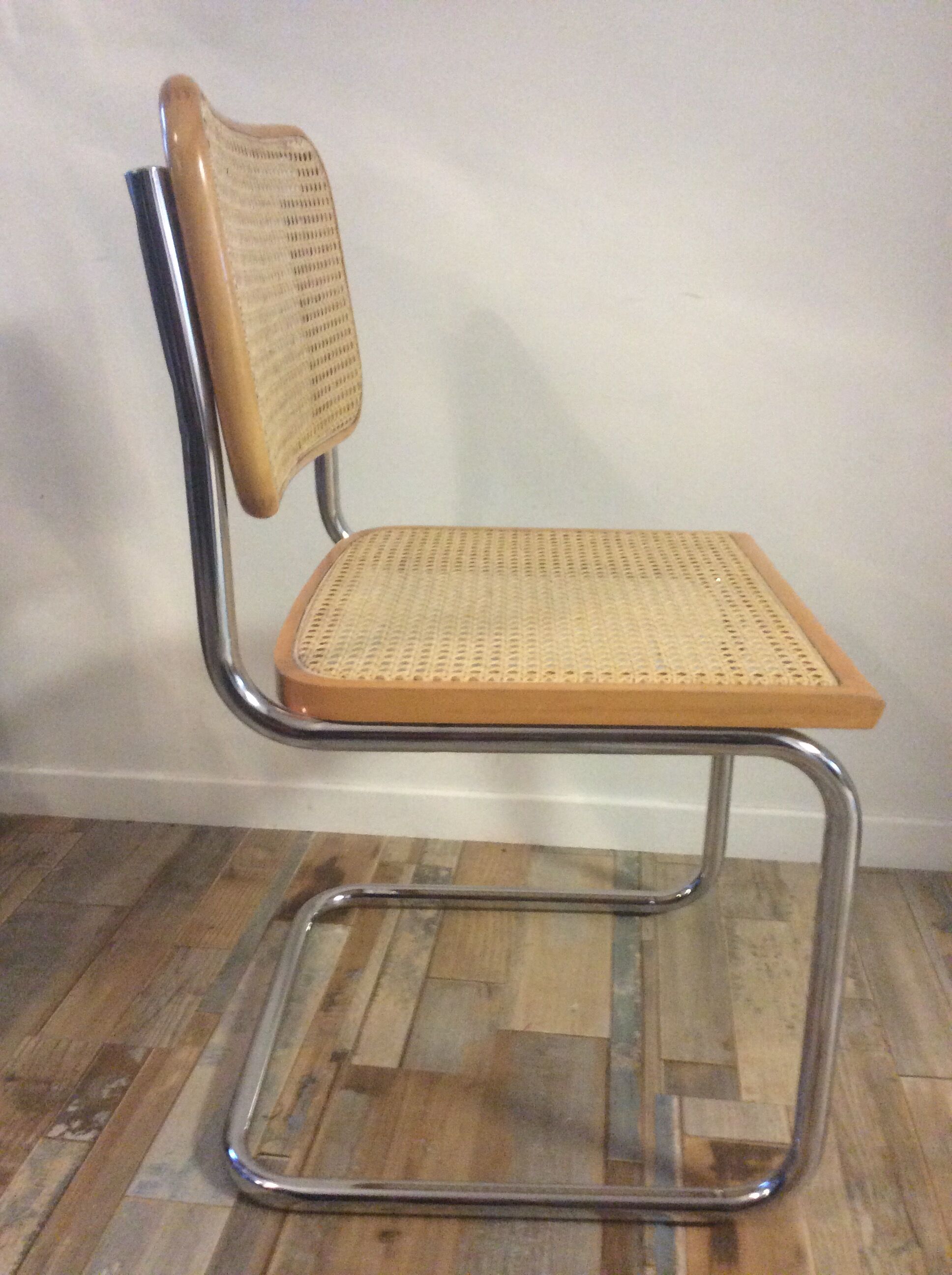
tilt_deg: -19.1
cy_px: 638
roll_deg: +2.0
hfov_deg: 44.1
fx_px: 1177
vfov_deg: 56.9
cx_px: 476
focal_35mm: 32
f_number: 2.4
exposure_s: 1/17
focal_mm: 3.3
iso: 250
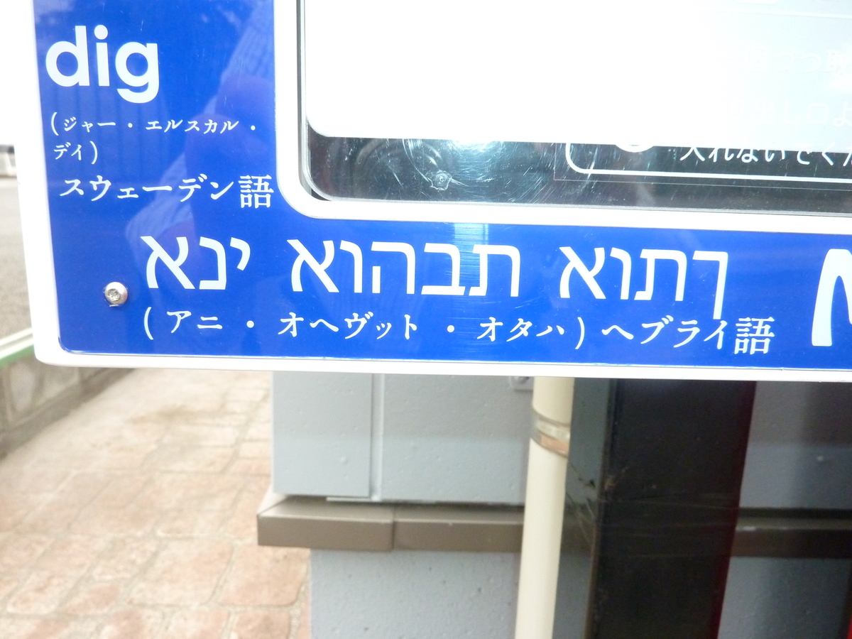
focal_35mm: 25
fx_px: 615
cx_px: 426
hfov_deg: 69.4
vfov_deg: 54.9
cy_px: 320
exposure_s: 1/100
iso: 400
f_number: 4
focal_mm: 4.1
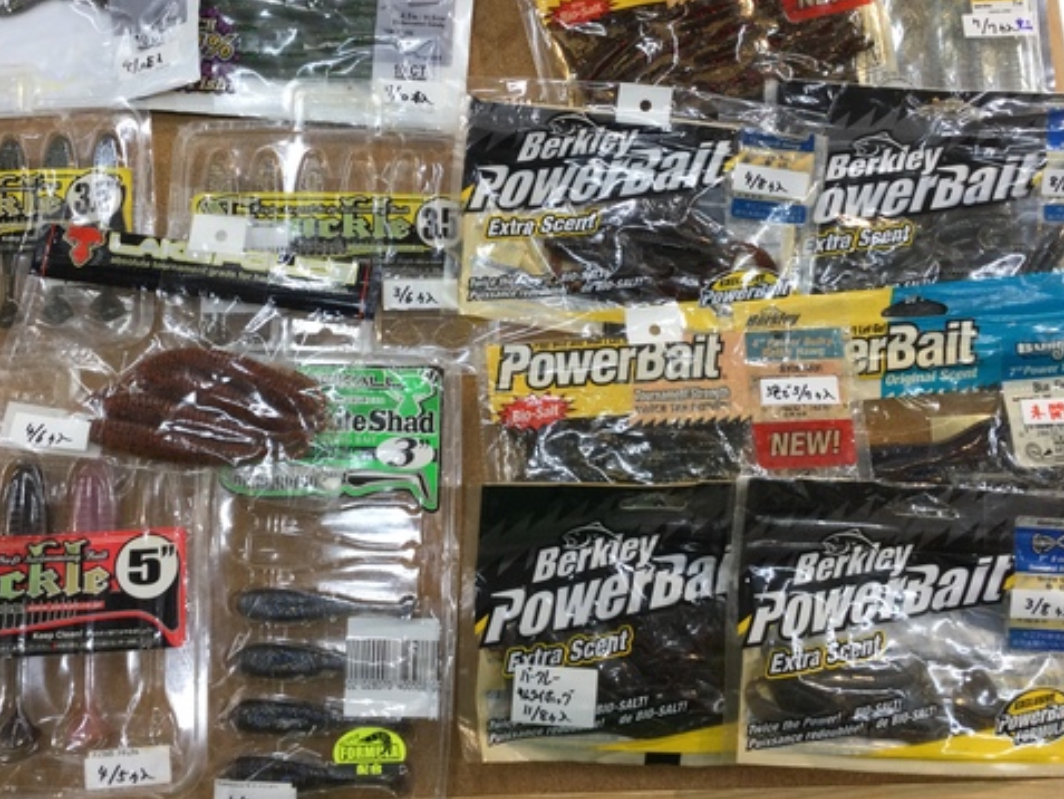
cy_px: 324
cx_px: 466
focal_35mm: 39
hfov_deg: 47.7
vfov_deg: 36.7
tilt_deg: -77.7
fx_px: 1199
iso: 25
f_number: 2.4
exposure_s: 1/40
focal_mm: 3.3
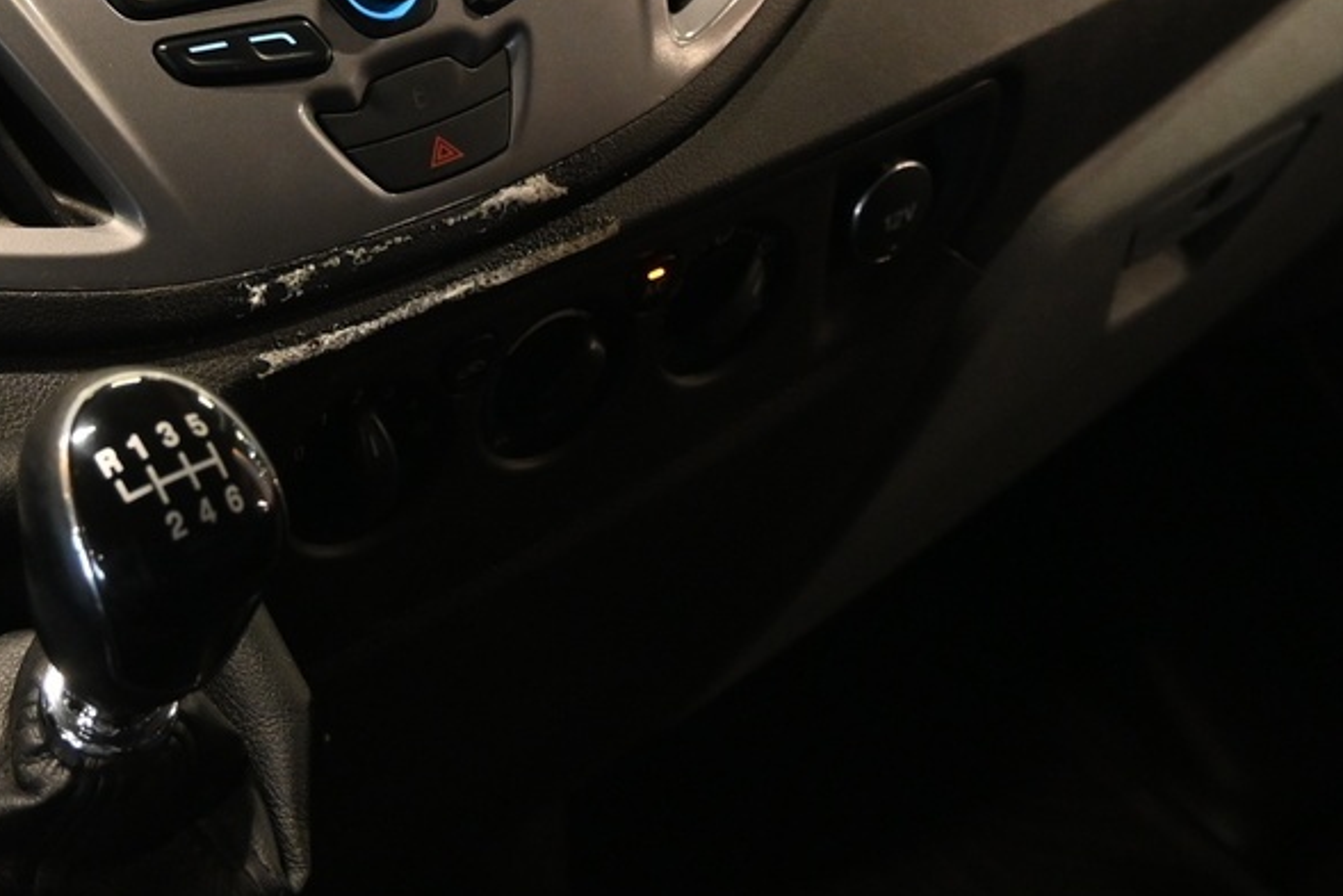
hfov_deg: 30.2
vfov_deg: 20.4
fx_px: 2463
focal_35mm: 66
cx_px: 429
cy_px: 185
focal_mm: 16
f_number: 3.5
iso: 1250
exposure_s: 1/25
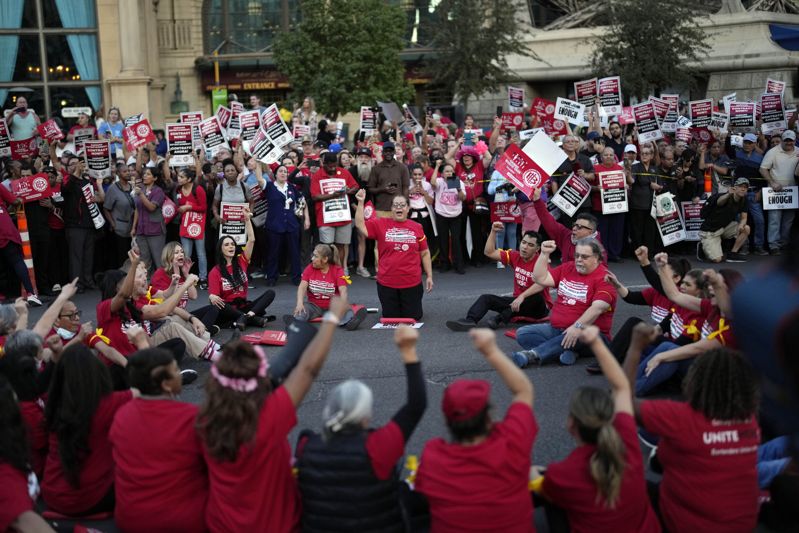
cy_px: 263
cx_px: 386
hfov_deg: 38.2
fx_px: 1154
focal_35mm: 52
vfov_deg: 26.0
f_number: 1.2
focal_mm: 50
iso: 1000
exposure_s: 1/2000
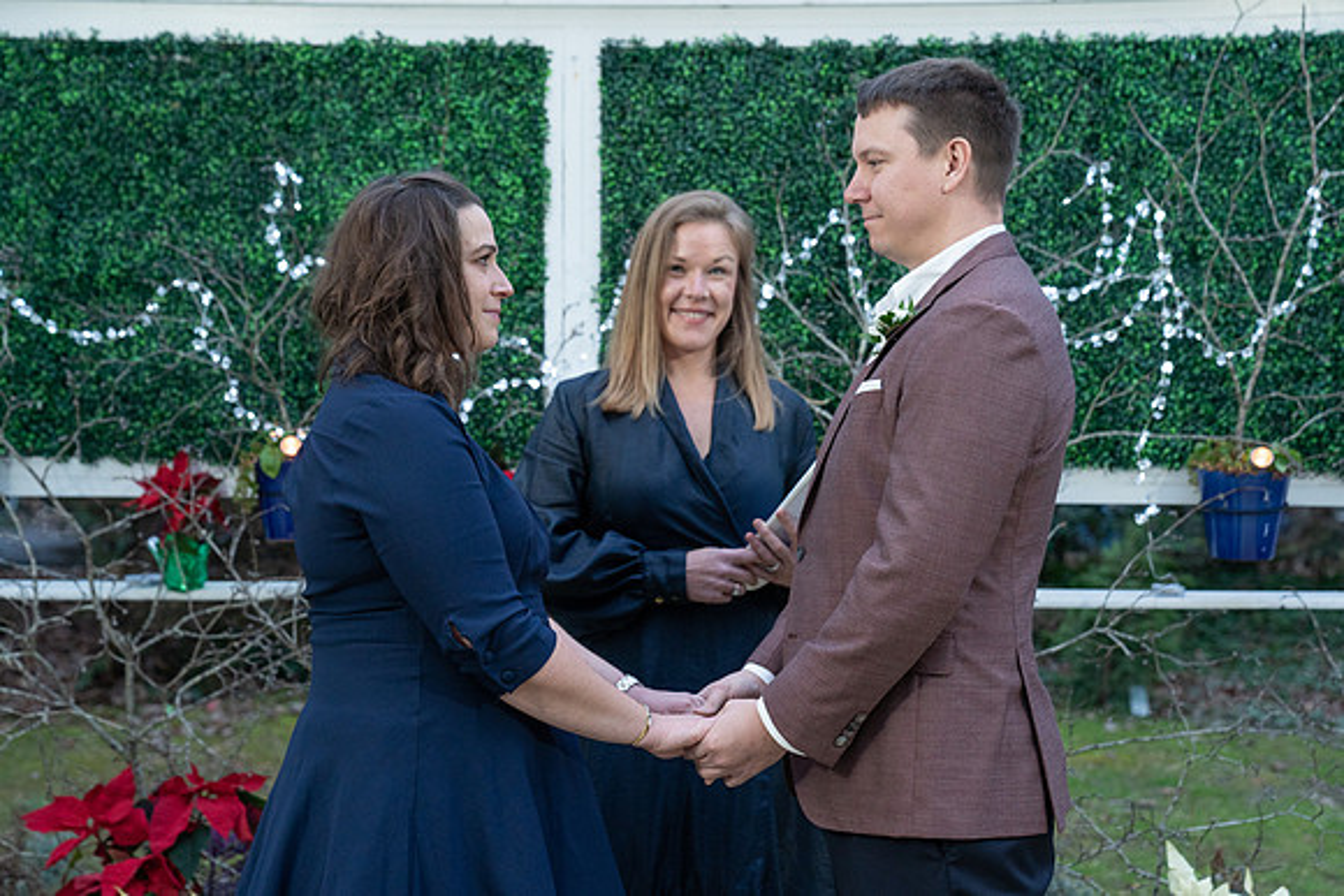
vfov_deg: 25.3
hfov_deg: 37.2
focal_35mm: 53
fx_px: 1997
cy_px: 448
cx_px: 667
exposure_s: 1/100
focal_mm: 52
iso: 2000
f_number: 4
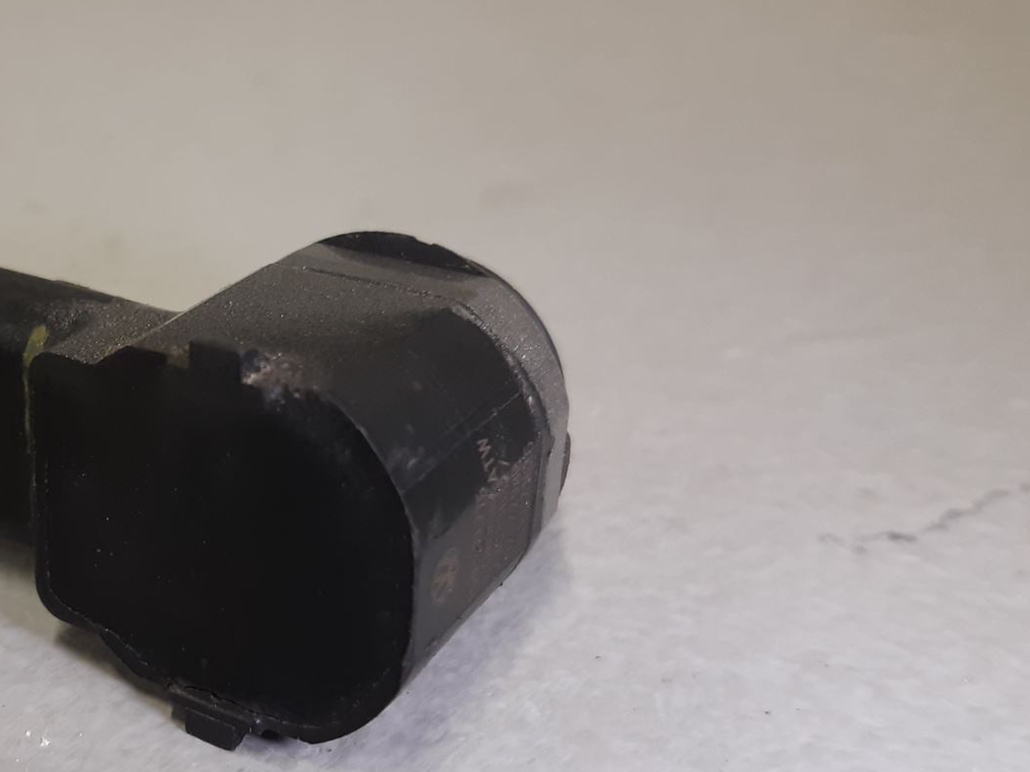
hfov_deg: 36.1
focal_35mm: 51
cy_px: 447
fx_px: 1518
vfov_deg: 28.5
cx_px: 186
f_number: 1.7
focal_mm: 3.93
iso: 125
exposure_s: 1/50
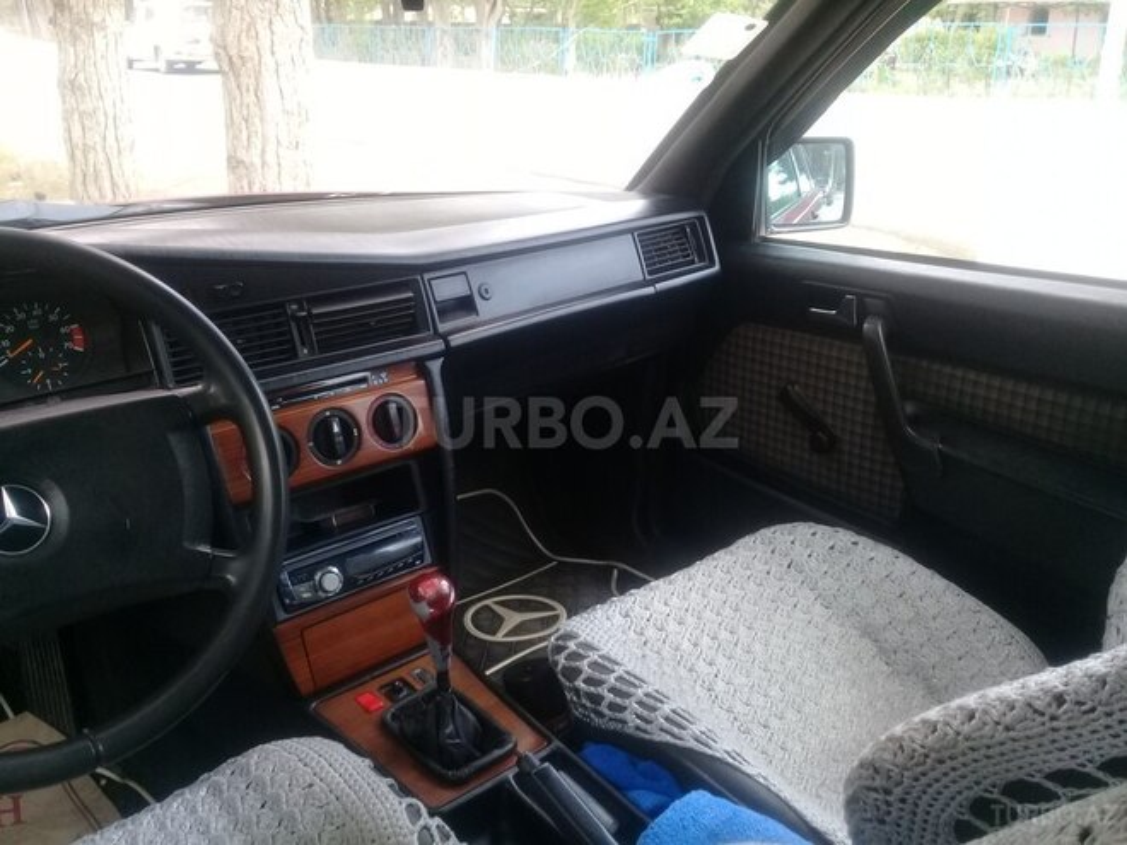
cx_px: 564
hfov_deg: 58.4
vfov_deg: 45.4
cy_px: 422
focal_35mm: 31
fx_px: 1009
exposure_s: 1/40
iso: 64
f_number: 2.2
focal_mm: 3.3
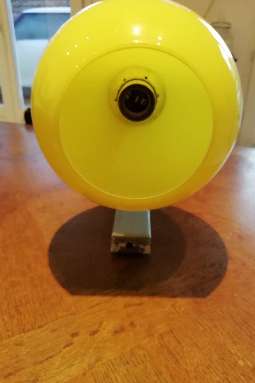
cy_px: 187
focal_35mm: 28
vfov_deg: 65.5
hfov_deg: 46.4
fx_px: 298
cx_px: 138
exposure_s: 1/25
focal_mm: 3.21
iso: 400
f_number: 2.2
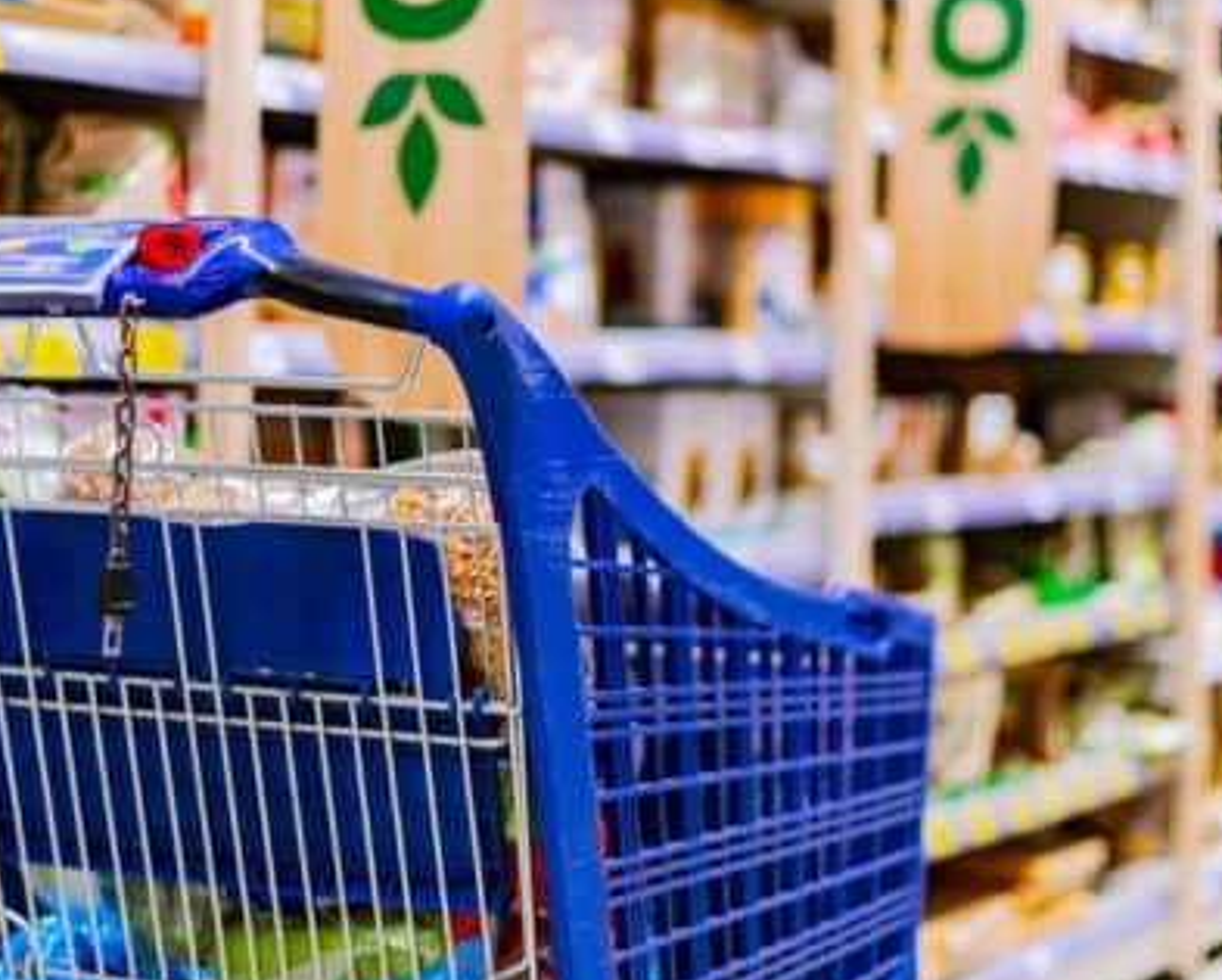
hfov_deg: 23.0
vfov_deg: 18.4
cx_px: 560
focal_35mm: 83
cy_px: 299
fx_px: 3004
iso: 280
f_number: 1.4
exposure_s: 1/125
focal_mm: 50
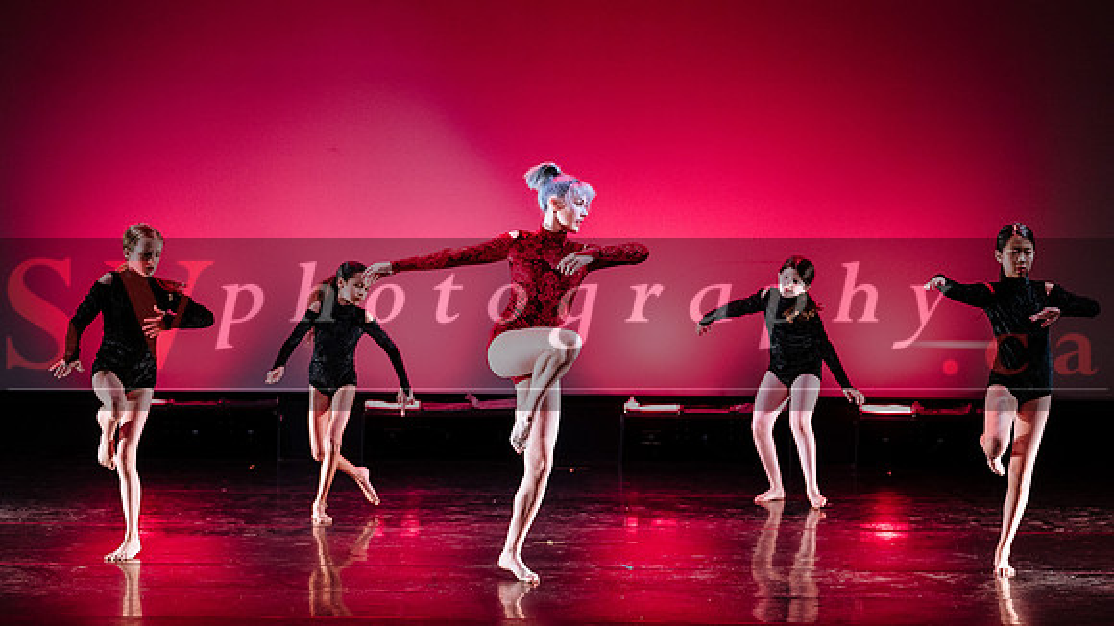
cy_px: 237
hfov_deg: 17.6
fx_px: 3591
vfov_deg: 10.0
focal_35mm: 122
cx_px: 596
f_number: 2.8
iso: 1250
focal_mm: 107
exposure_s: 1/500
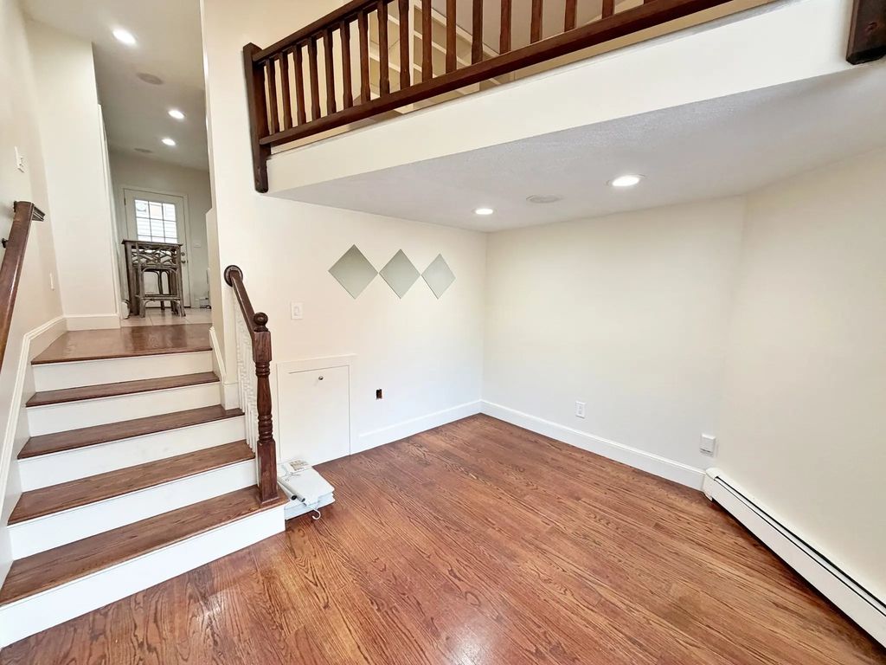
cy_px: 332
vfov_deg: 85.7
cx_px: 443
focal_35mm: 14
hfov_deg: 102.1
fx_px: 358
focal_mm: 2.22
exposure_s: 1/120
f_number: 2.2
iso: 250
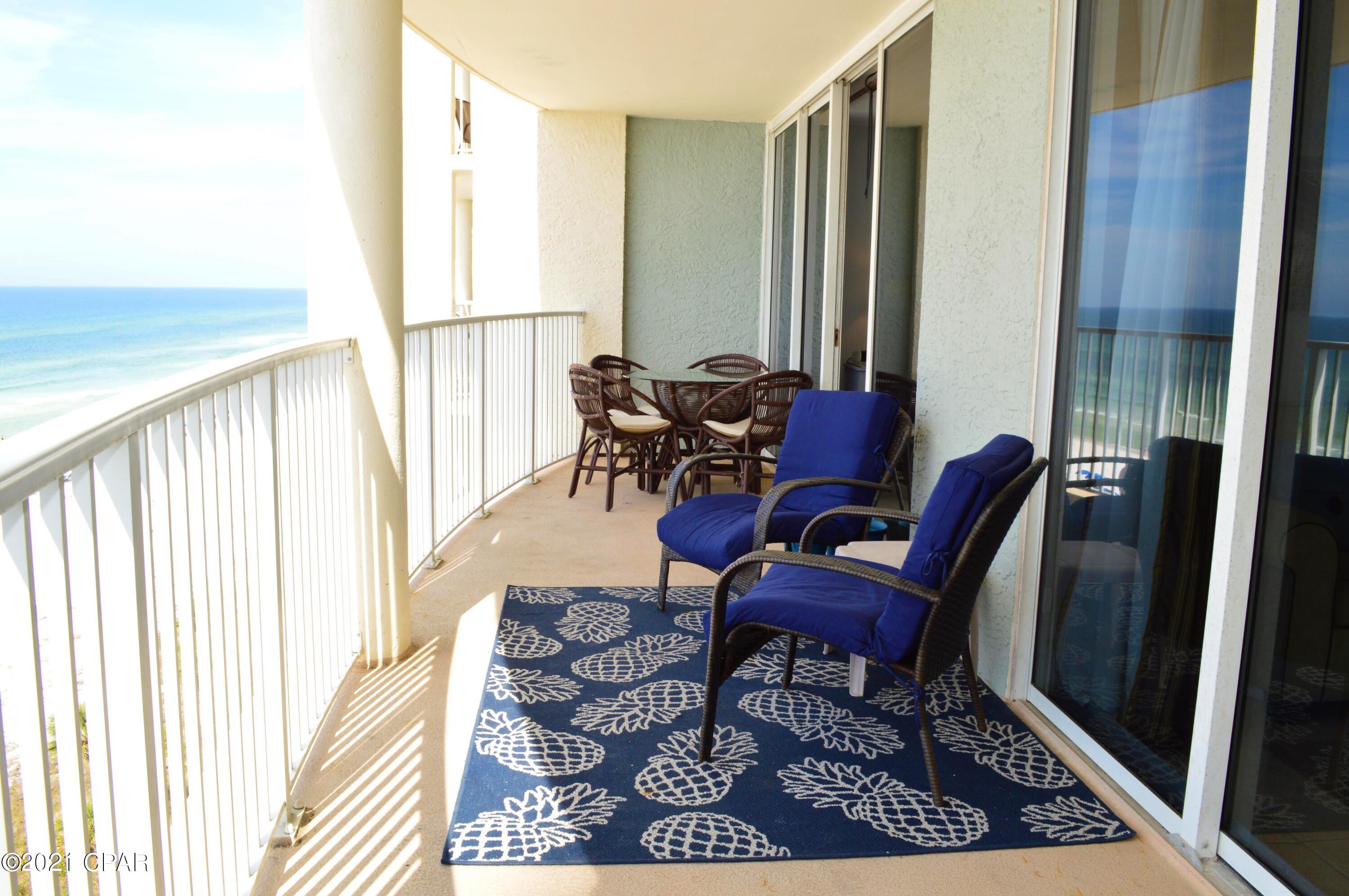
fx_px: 1011
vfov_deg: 47.8
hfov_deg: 67.4
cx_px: 674
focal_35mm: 27
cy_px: 448
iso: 200
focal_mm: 18
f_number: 13
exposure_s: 1/60
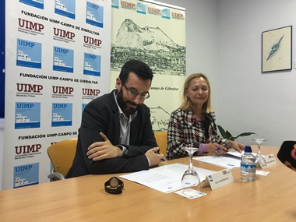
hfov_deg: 61.7
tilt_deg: +0.5
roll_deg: -0.8
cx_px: 148
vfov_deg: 48.2
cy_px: 111
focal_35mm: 29
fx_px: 248
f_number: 2.2
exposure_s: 1/17
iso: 50
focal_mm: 4.15
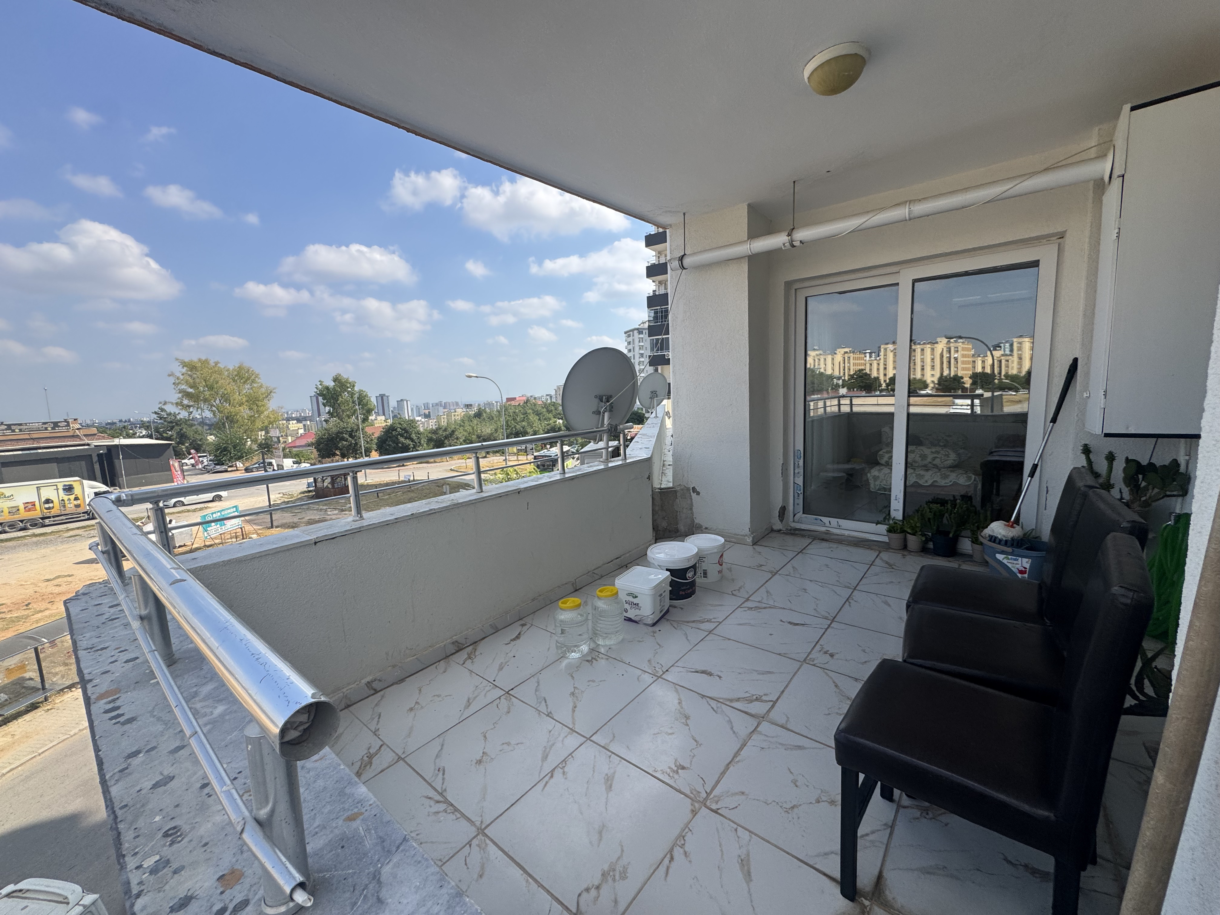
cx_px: 610
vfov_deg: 85.7
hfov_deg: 102.1
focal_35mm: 14
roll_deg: +1.8
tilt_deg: -7.1
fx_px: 493
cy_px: 458
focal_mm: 2.22
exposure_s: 1/1506
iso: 50
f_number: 2.2
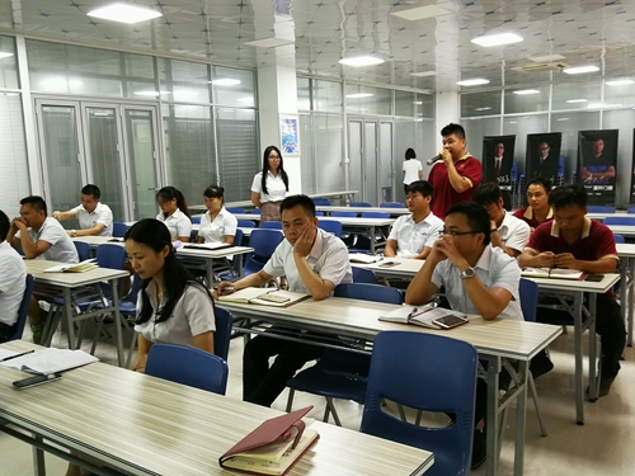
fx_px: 569
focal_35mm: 31
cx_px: 318
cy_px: 238
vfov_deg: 45.4
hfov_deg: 58.4
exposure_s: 1/24
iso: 500
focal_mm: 3.95
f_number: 2.2
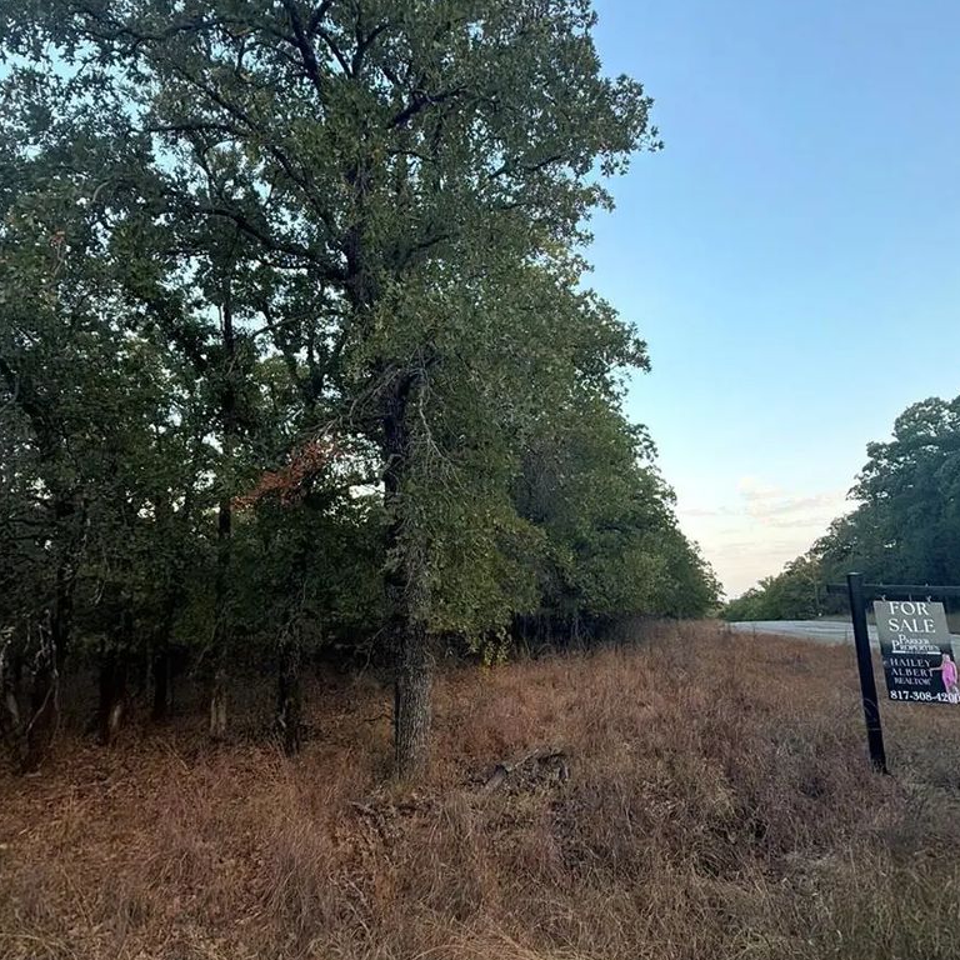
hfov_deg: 69.6
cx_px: 475
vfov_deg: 69.4
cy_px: 431
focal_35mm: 22
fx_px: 690
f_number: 2.2
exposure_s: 1/246
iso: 100
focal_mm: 2.22
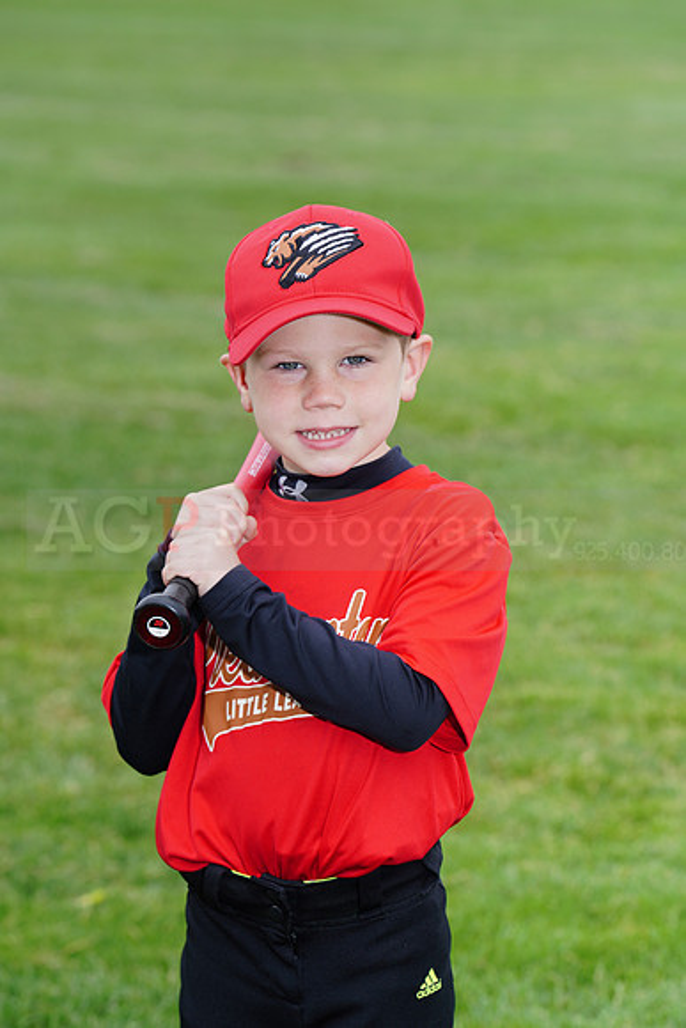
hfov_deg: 6.9
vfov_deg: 10.3
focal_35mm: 200
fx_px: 5713
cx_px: 343
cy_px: 514
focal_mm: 200
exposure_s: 1/250
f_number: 9
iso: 200
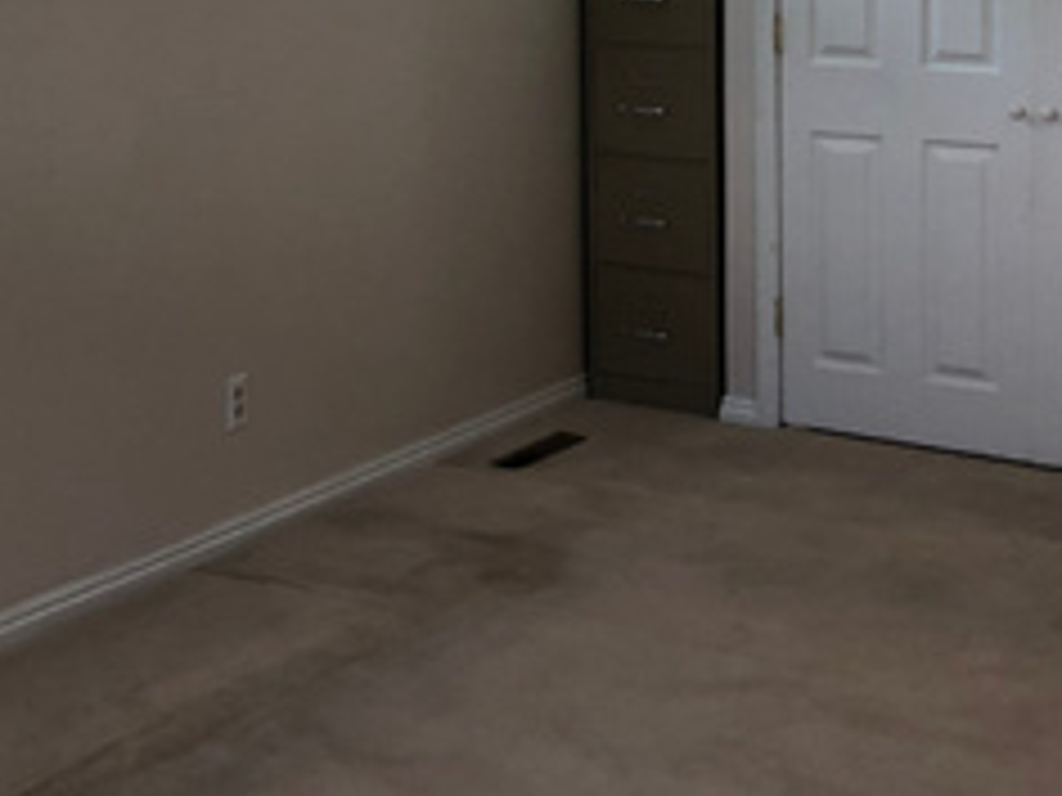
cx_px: 284
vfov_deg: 18.8
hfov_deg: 25.4
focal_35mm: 76
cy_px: -22
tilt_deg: -2.4
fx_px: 2332
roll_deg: +1.6
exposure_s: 1/30
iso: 25
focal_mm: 3.99
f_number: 1.8
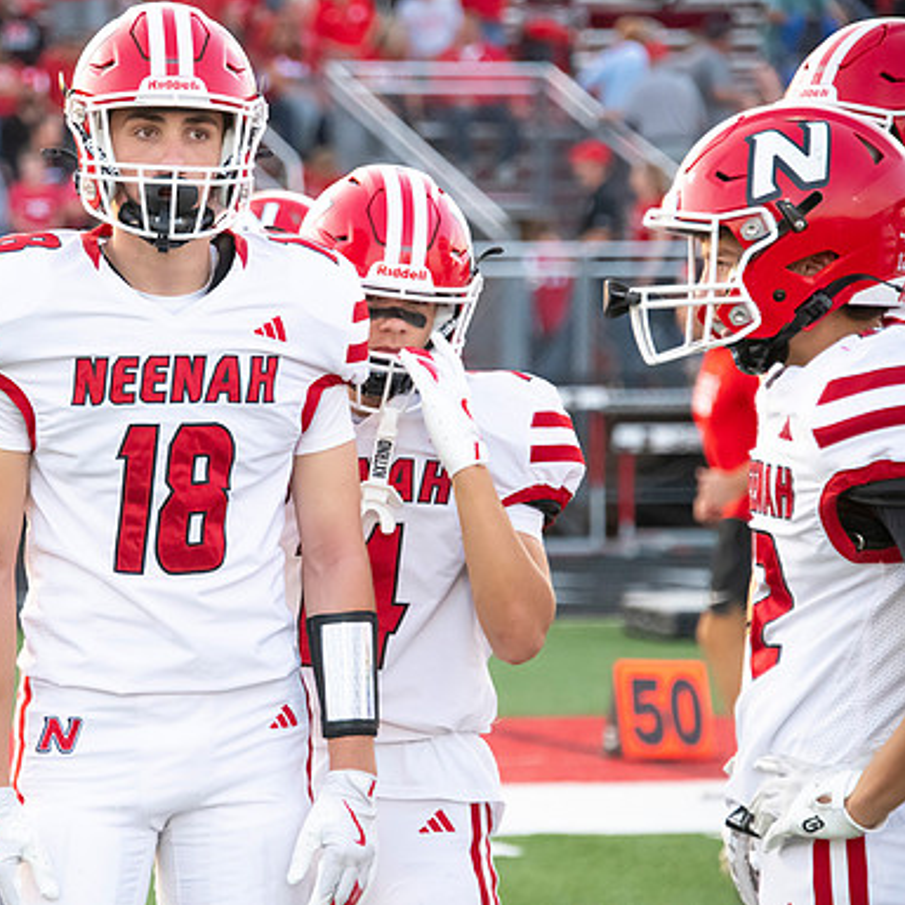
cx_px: 290
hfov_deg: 7.6
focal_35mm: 231
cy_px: 454
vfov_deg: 7.6
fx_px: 6833
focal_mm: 180
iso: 4000
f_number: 5.6
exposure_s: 1/1000
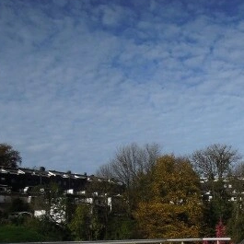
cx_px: 192
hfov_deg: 34.4
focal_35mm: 48
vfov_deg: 34.7
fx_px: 383
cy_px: 180
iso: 160
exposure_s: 1/1250
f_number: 6.3
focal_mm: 4.3
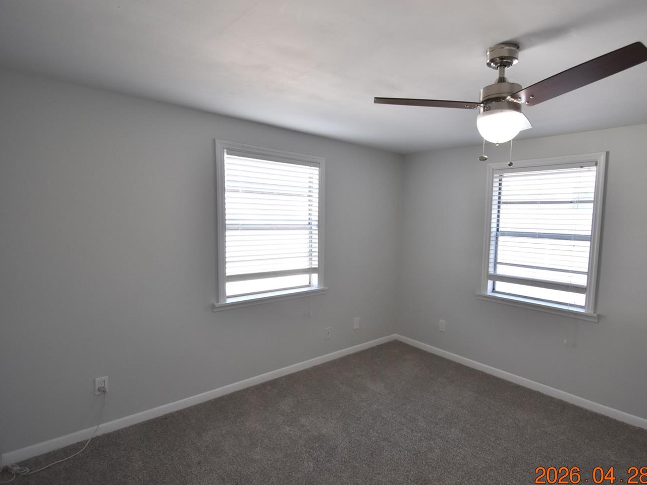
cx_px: 386
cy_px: 247
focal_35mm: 18
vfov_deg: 71.6
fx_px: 336
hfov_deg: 86.7
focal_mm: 10
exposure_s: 1/125
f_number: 3.5
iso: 800
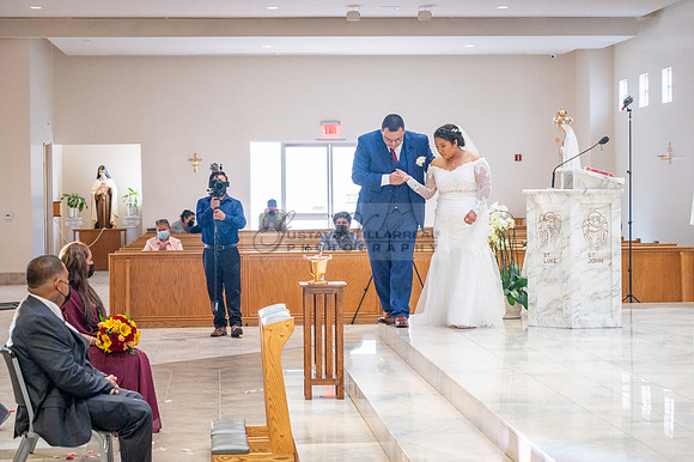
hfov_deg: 24.4
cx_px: 393
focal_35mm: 83
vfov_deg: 16.4
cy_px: 200
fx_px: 1604
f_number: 4
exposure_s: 1/200
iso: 2500
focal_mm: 70
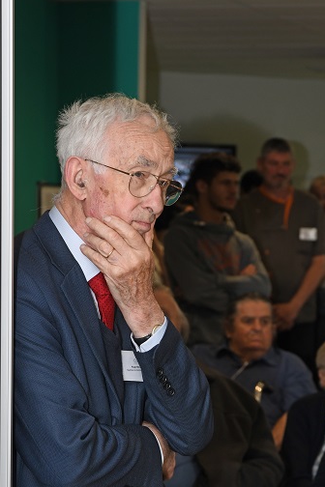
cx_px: 284
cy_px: 427
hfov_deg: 10.9
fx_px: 1693
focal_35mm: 125
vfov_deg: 16.2
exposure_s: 1/60
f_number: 5.6
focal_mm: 70
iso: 400
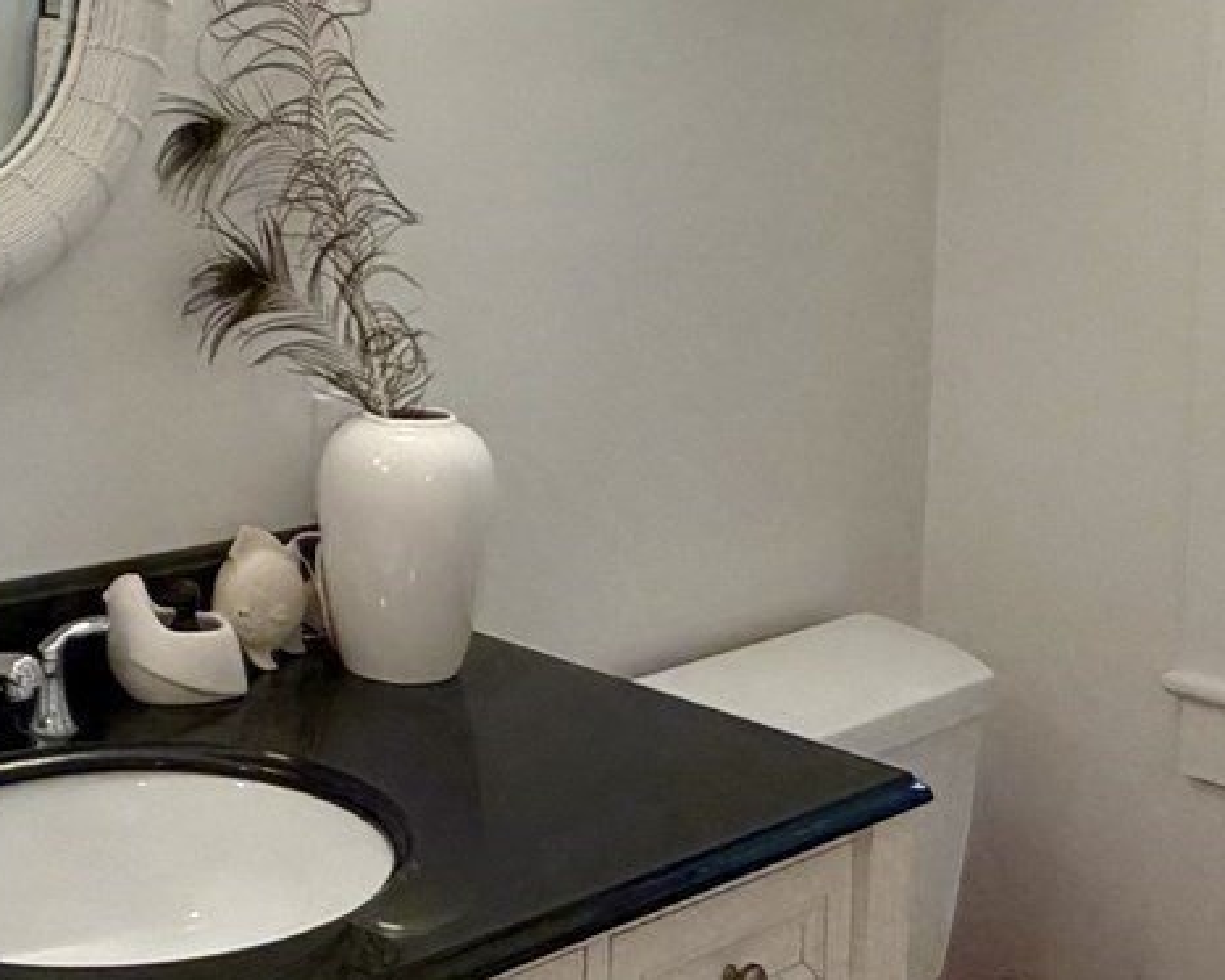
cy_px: 39
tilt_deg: -1.3
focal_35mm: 60
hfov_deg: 30.1
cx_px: 131
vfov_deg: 24.4
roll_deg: -1.7
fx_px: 2176
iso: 250
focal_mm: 2.22
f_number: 2.2
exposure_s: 1/120
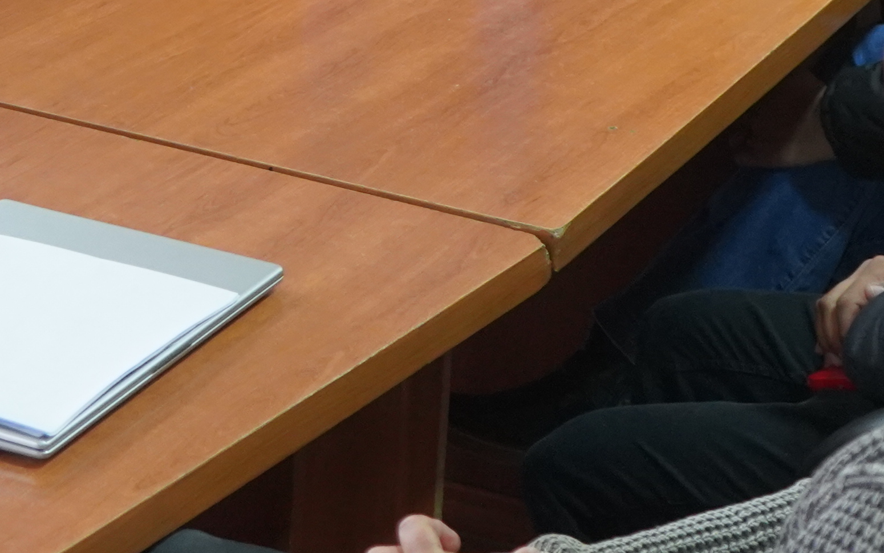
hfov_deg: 14.4
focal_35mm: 142
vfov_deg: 9.2
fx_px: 3421
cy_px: -35
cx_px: -112
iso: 3200
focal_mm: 36
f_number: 4
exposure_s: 1/160
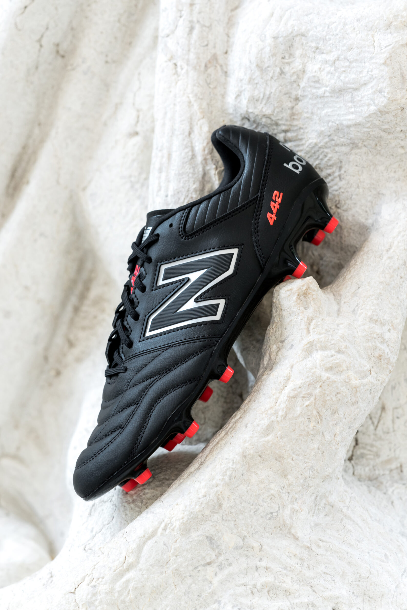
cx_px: 204
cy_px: 305
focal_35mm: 162
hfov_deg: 8.5
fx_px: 2747
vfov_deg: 12.7
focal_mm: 162
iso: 1000
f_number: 5.6
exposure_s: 1/160
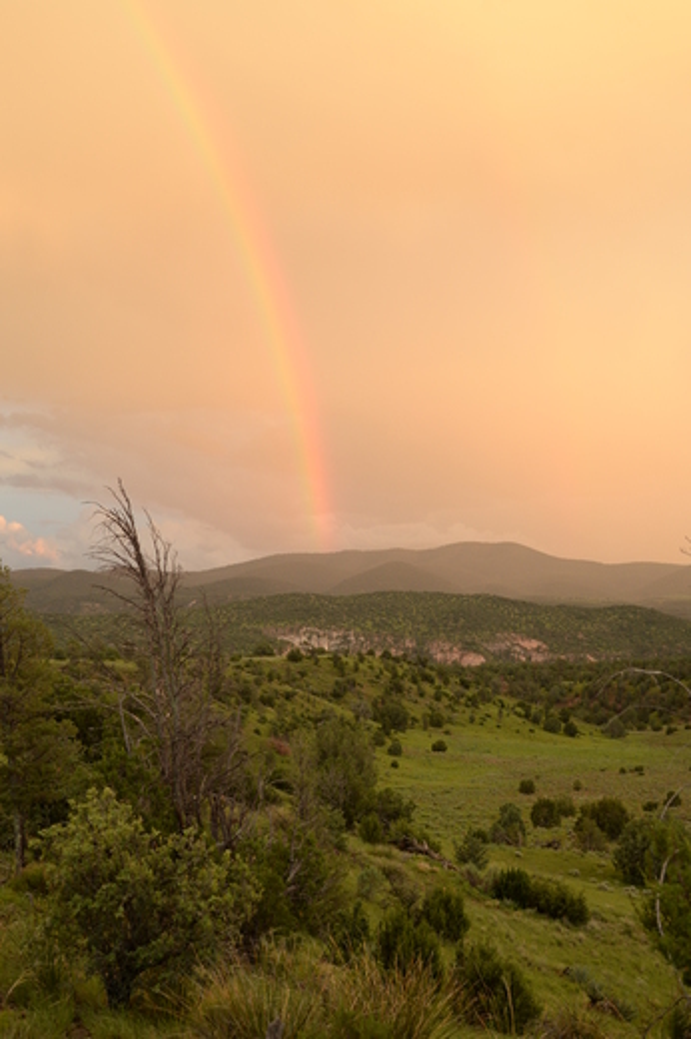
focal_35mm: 50
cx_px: 346
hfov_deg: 27.0
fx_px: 1441
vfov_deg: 39.6
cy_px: 520
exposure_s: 1/125
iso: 400
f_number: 5.6
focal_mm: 50
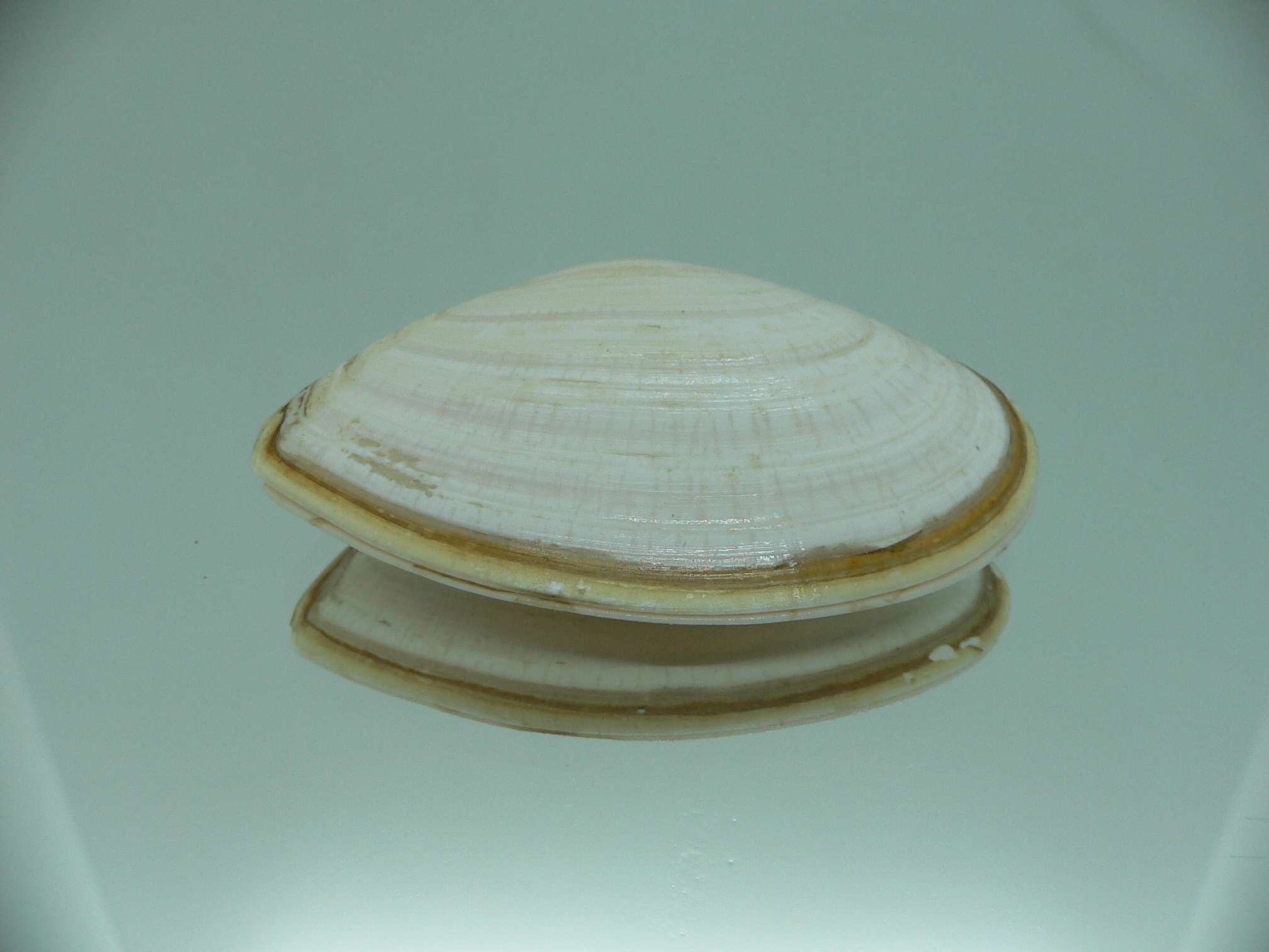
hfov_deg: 52.6
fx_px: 1283
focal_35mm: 35
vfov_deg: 40.7
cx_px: 634
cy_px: 476
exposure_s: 1/80
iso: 80
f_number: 2.8
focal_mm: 4.6
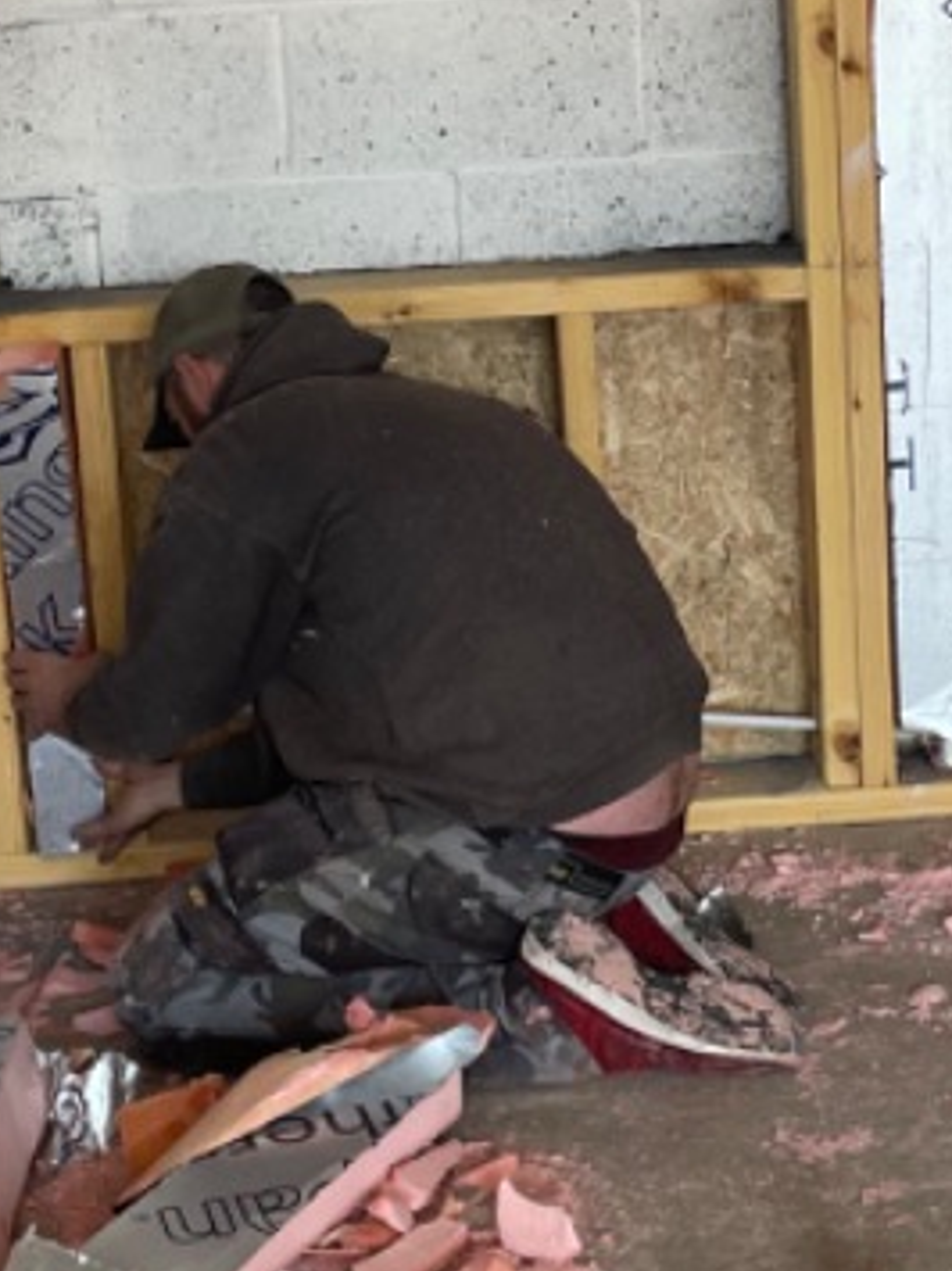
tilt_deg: -7.7
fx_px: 3229
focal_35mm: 88
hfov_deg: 16.7
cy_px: 290
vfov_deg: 22.0
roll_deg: +4.4
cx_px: 637
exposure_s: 1/121
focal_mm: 4.2
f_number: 1.6
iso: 80
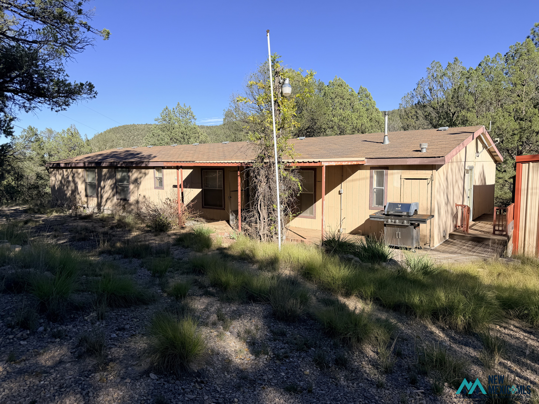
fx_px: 374
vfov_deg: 56.8
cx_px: 270
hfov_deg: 71.6
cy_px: 202
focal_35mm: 24
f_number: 1.78
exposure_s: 1/3759
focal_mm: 6.76
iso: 80
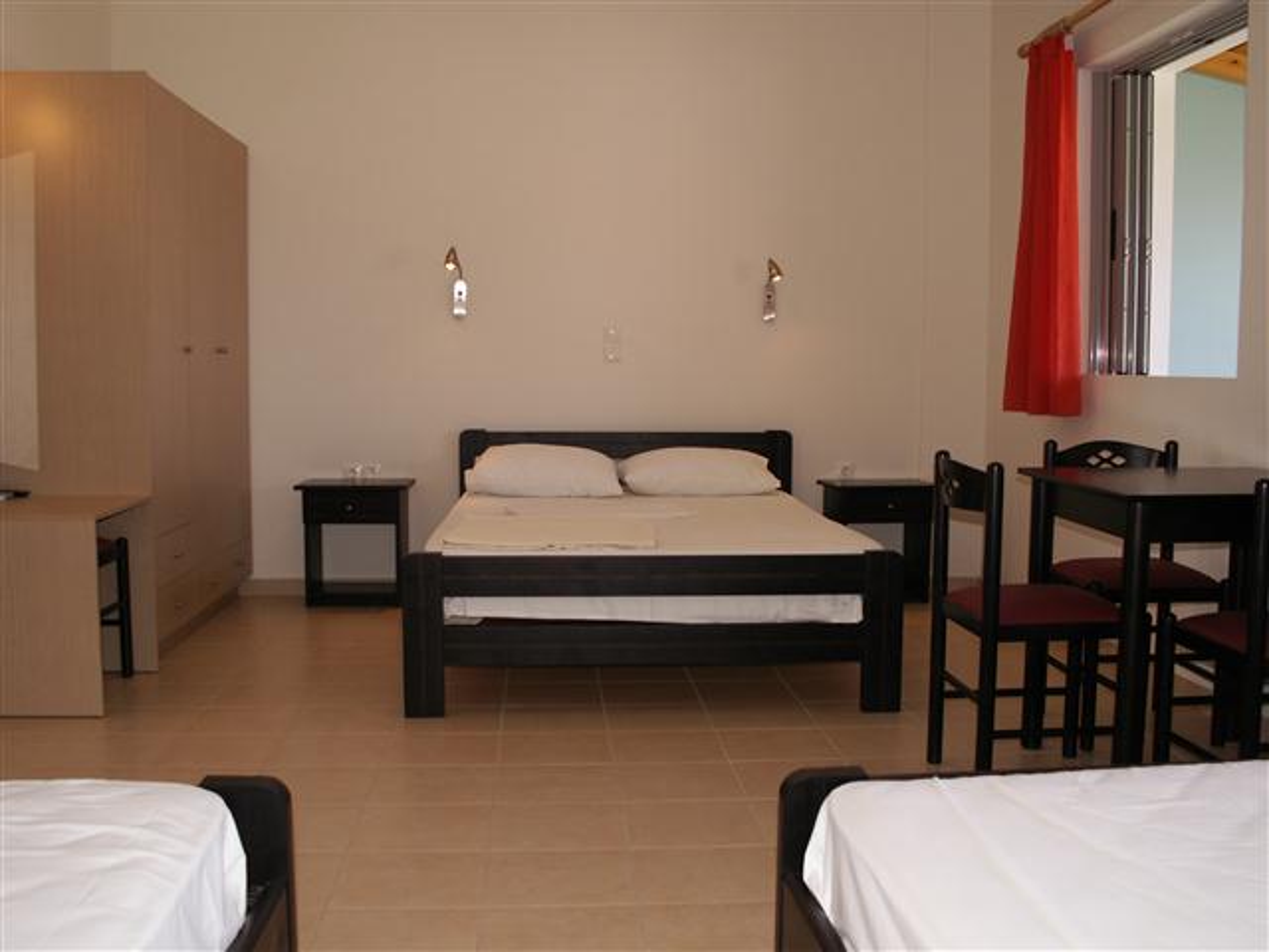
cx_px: 634
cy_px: 476
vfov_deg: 40.7
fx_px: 1283
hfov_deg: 52.6
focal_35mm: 35
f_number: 2.8
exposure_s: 1/60
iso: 50
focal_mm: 5.86
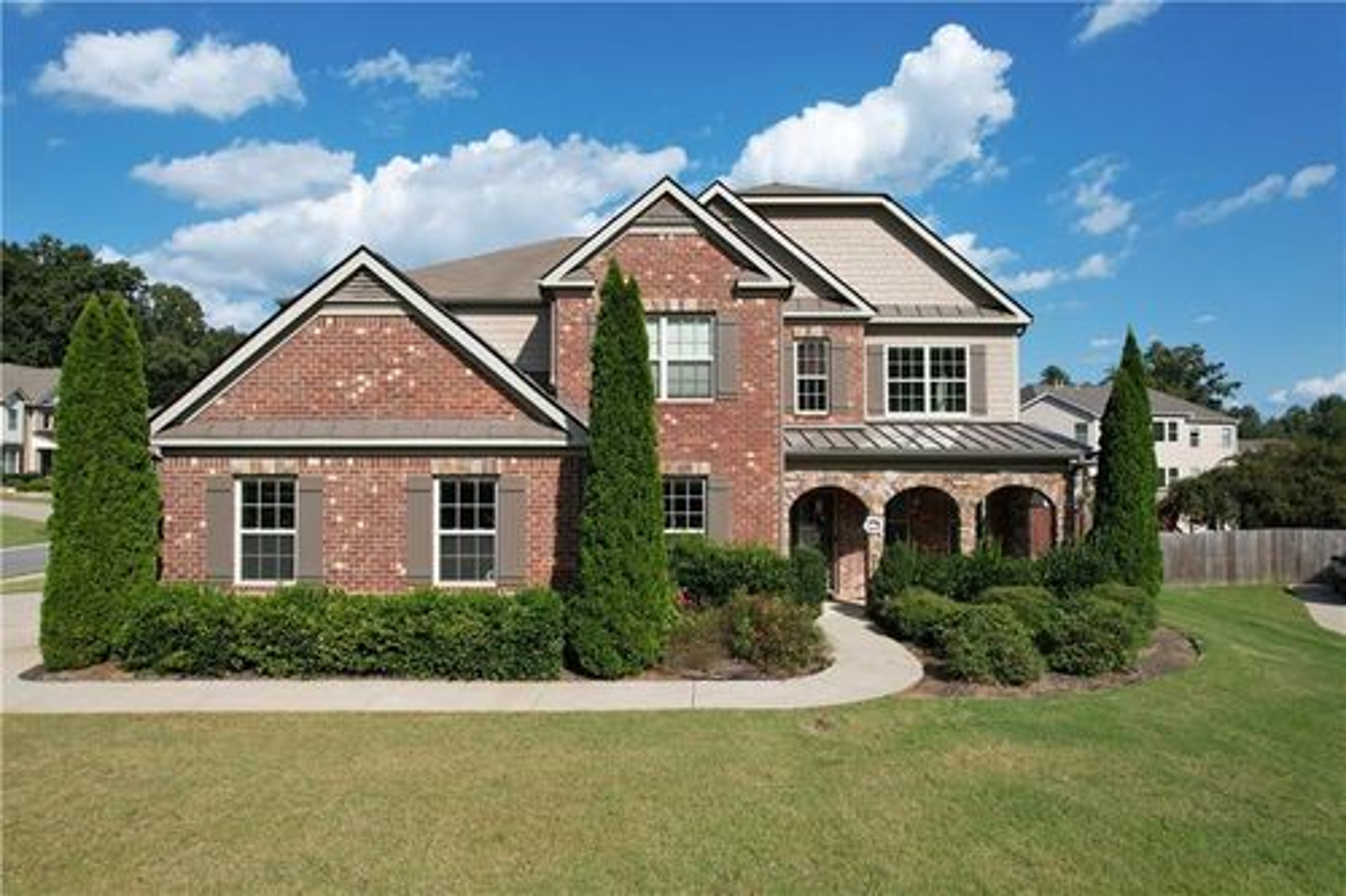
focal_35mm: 22
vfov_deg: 57.2
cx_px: 673
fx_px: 822
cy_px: 448
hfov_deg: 78.6
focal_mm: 8.38
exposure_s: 1/2500
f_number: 2.8
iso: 120
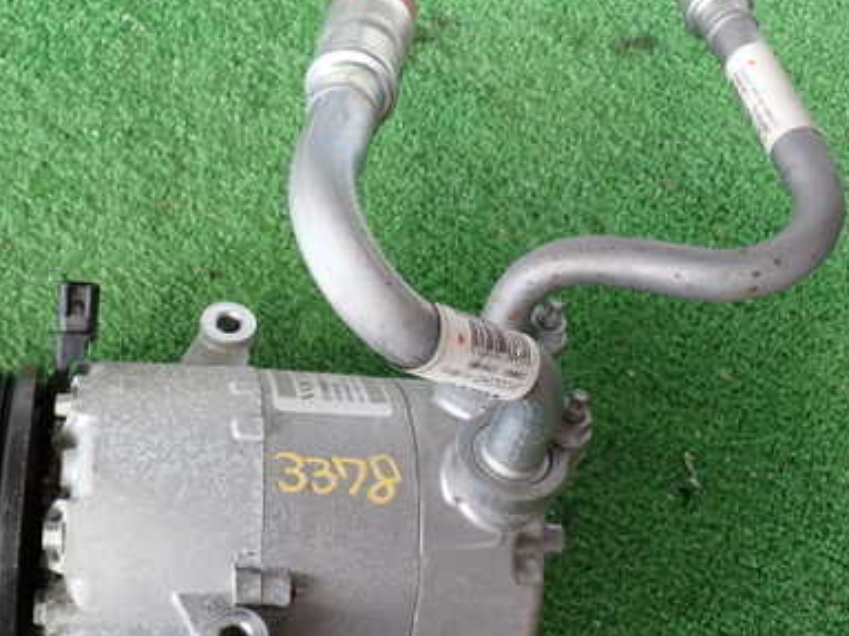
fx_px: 1226
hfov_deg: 38.0
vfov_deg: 29.1
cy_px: 358
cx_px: 323
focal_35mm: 50
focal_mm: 5.79
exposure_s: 1/40
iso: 200
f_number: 2.4
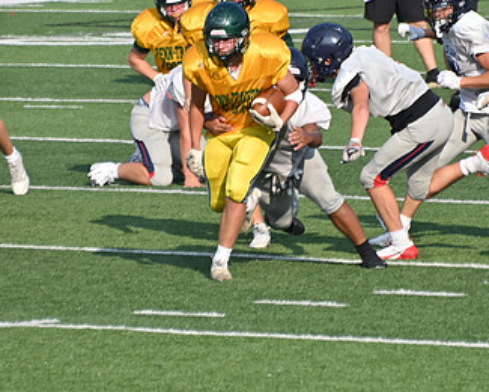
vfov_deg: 2.1
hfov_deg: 2.6
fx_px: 10898
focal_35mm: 753
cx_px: 248
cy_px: 115
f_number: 5.6
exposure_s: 1/640
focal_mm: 300
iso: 100
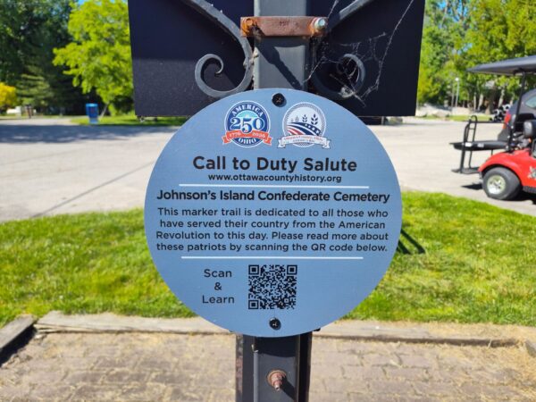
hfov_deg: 73.9
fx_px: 356
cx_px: 268
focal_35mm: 23
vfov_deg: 58.9
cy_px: 201
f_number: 1.8
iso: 100
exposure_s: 1/912
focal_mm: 5.56
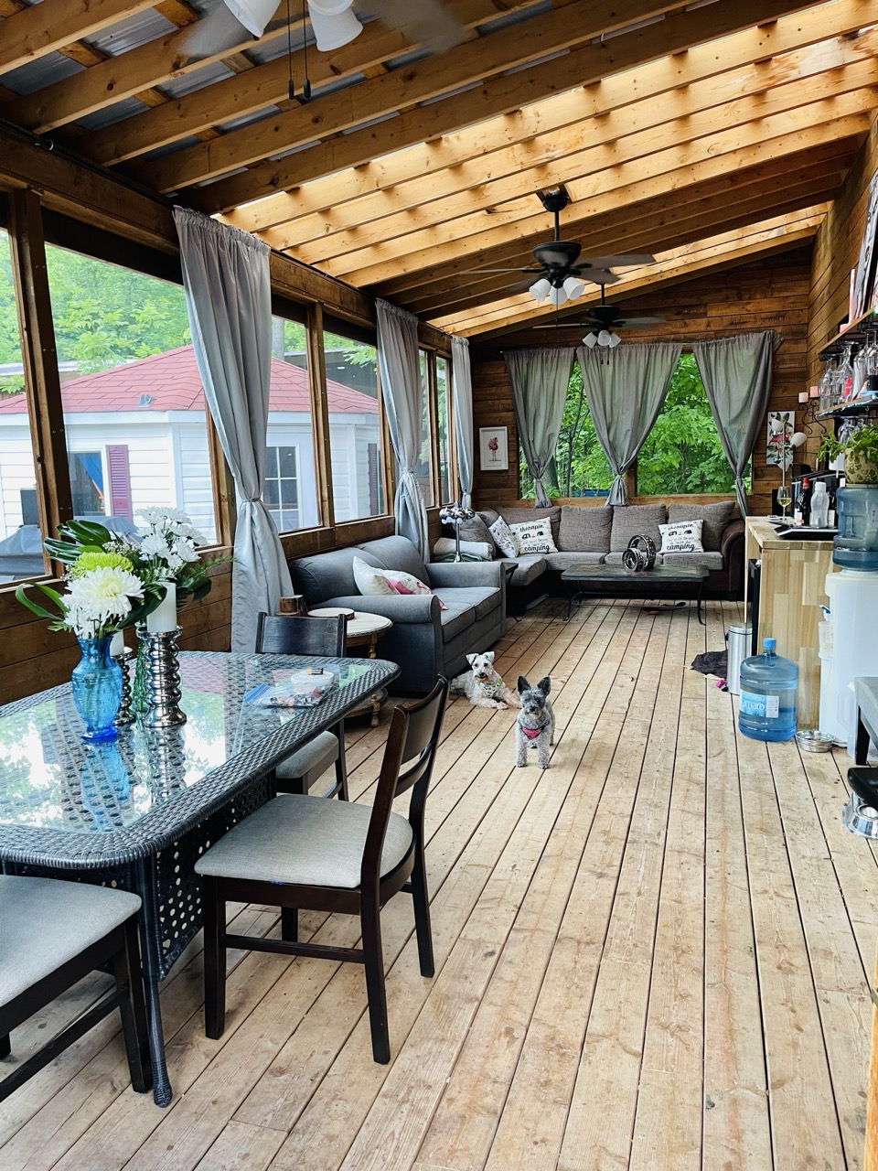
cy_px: 586
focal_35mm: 26
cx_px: 439
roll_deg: +0.7
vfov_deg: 67.3
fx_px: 879
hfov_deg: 53.1
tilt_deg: -9.1
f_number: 1.6
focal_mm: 5.1
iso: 160
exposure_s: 1/60
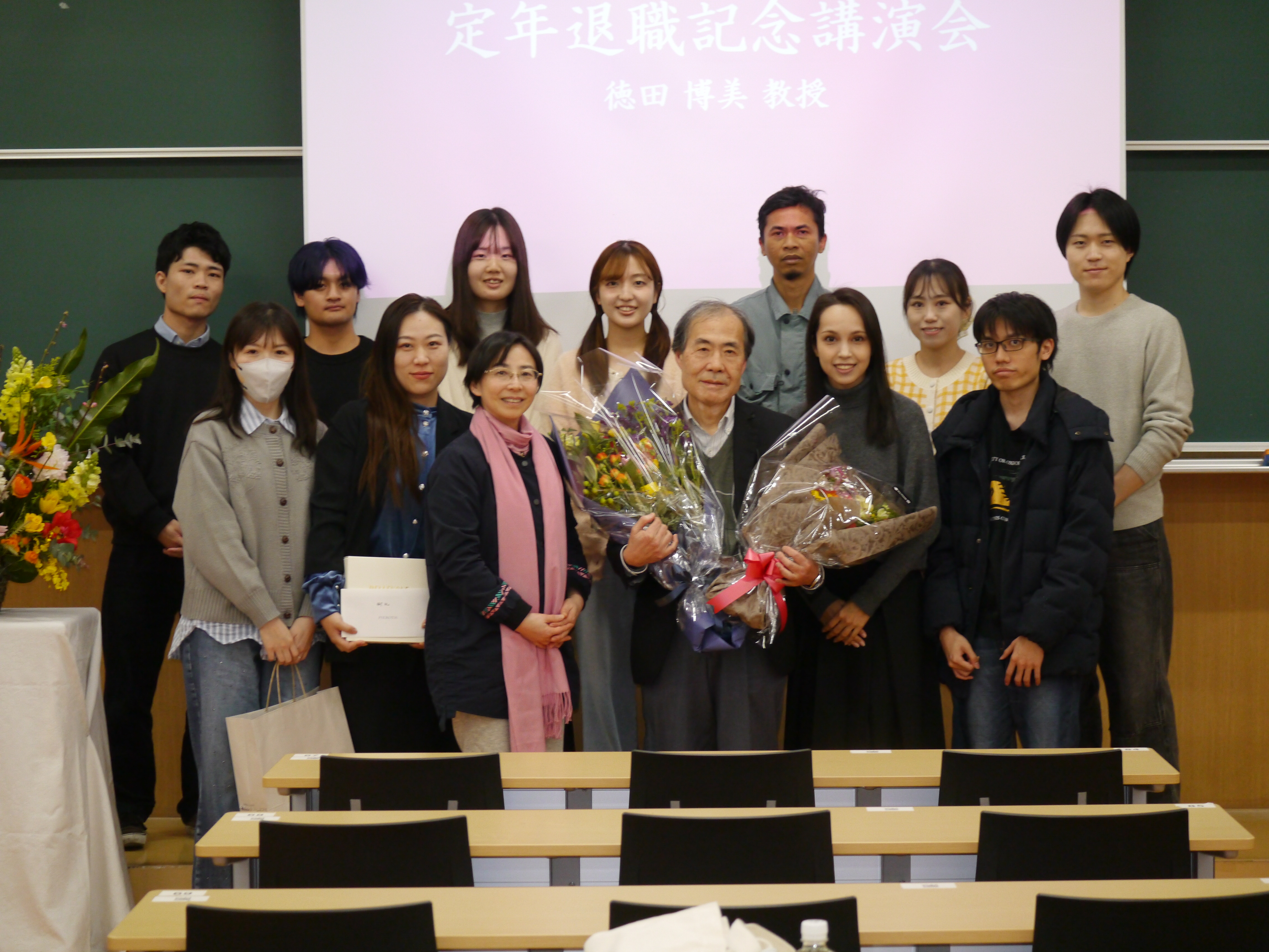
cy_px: 476
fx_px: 3299
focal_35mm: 90
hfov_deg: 21.8
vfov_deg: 16.4
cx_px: 634
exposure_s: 1/125
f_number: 4
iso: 800
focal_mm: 45
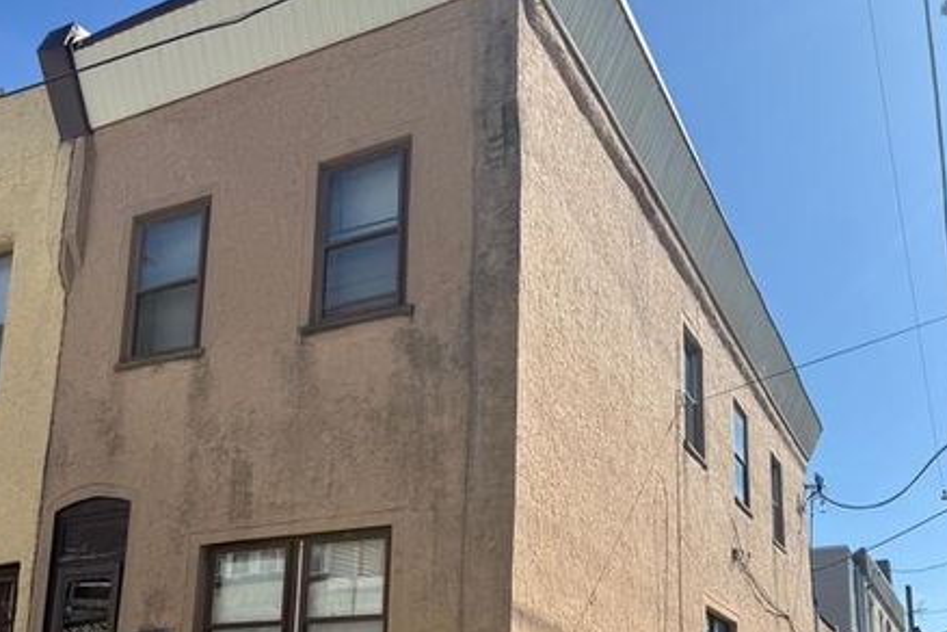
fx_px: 1000
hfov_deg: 50.7
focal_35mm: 38
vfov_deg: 33.3
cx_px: 482
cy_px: 564
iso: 80
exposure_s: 1/4975
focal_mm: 6.76
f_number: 1.78
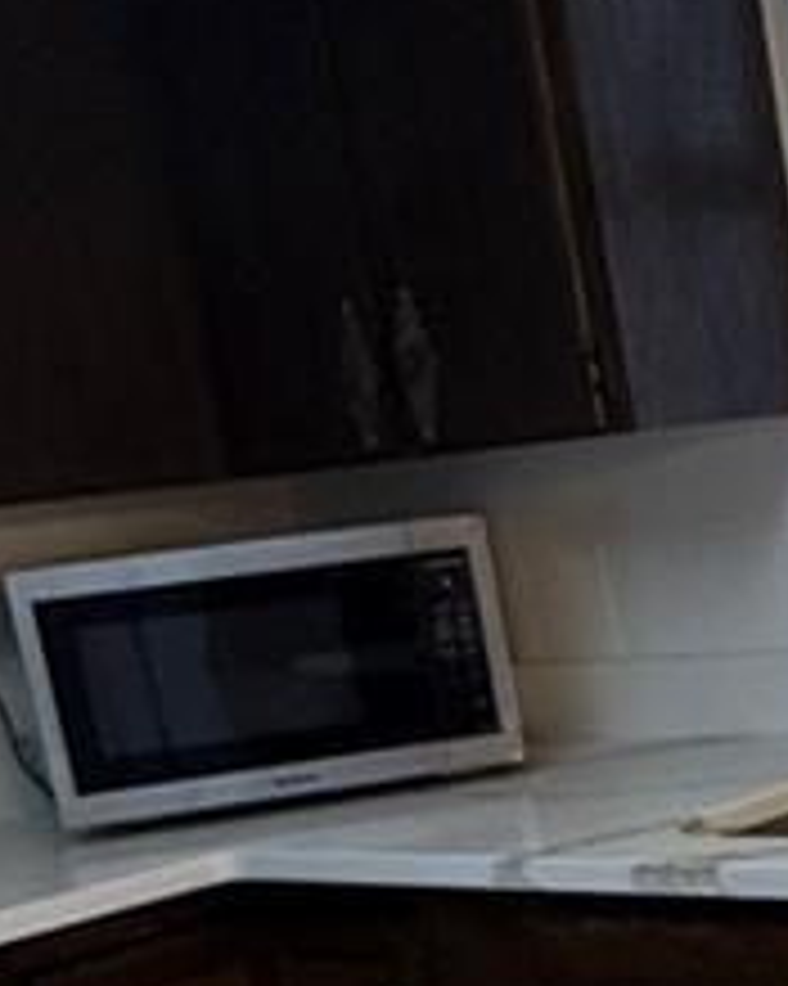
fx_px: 2188
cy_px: 941
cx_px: 1144
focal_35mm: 75
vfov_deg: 24.5
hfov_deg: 18.4
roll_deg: +6.3
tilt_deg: -13.7
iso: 125
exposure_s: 1/120
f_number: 2.2
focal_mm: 2.22
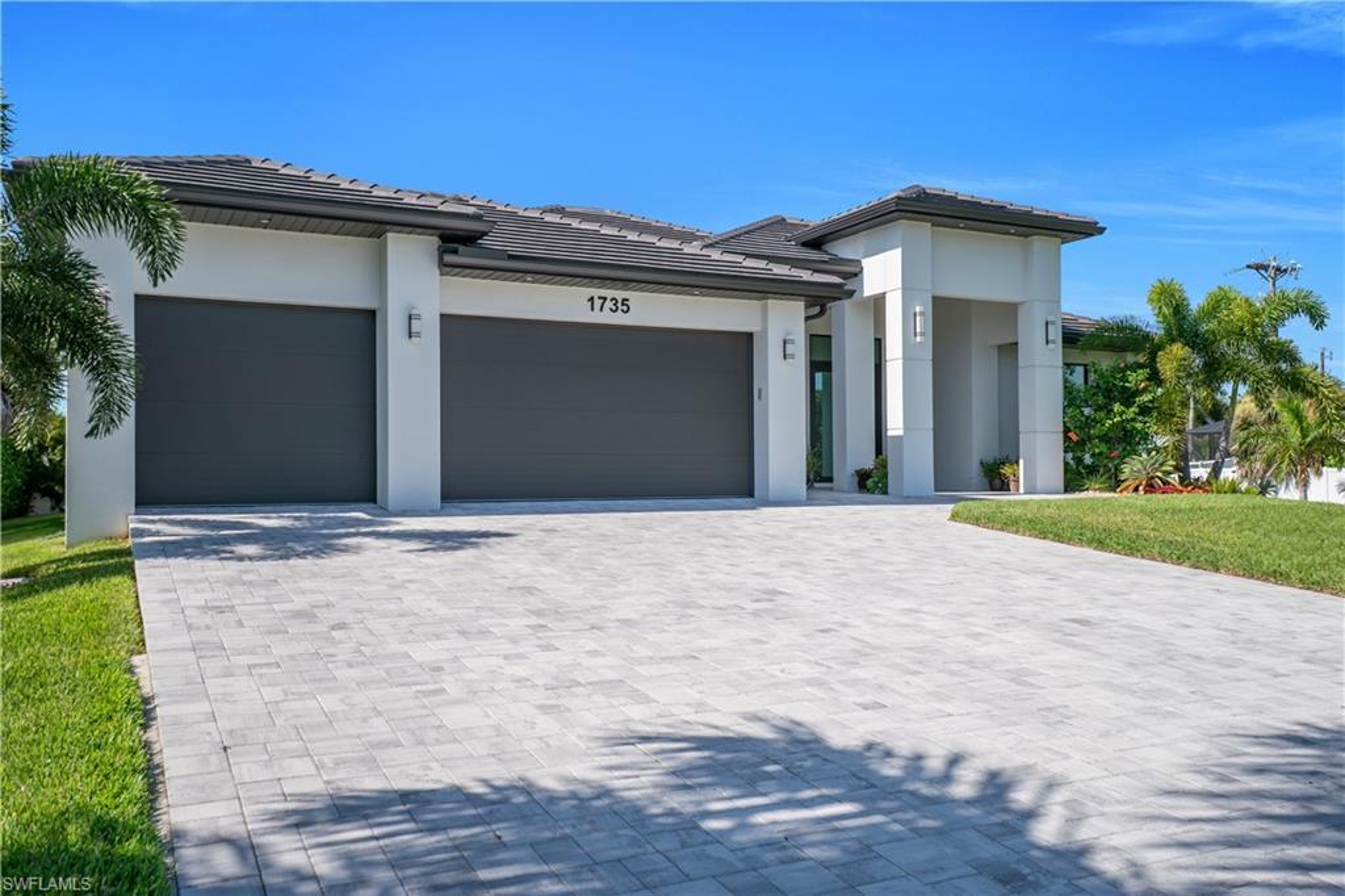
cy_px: 448
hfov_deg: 61.9
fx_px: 1120
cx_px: 672
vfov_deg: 43.6
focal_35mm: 30
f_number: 8
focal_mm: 20
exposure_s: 1/320
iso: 100
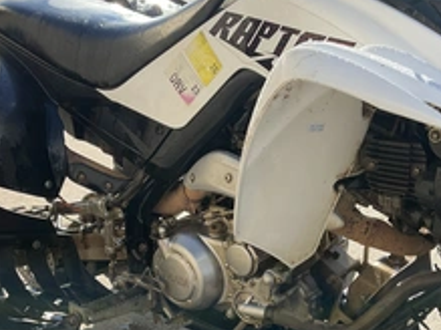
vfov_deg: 27.1
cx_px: 242
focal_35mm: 53
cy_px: 256
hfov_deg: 36.2
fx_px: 675
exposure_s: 1/944
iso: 25
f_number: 1.8
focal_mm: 3
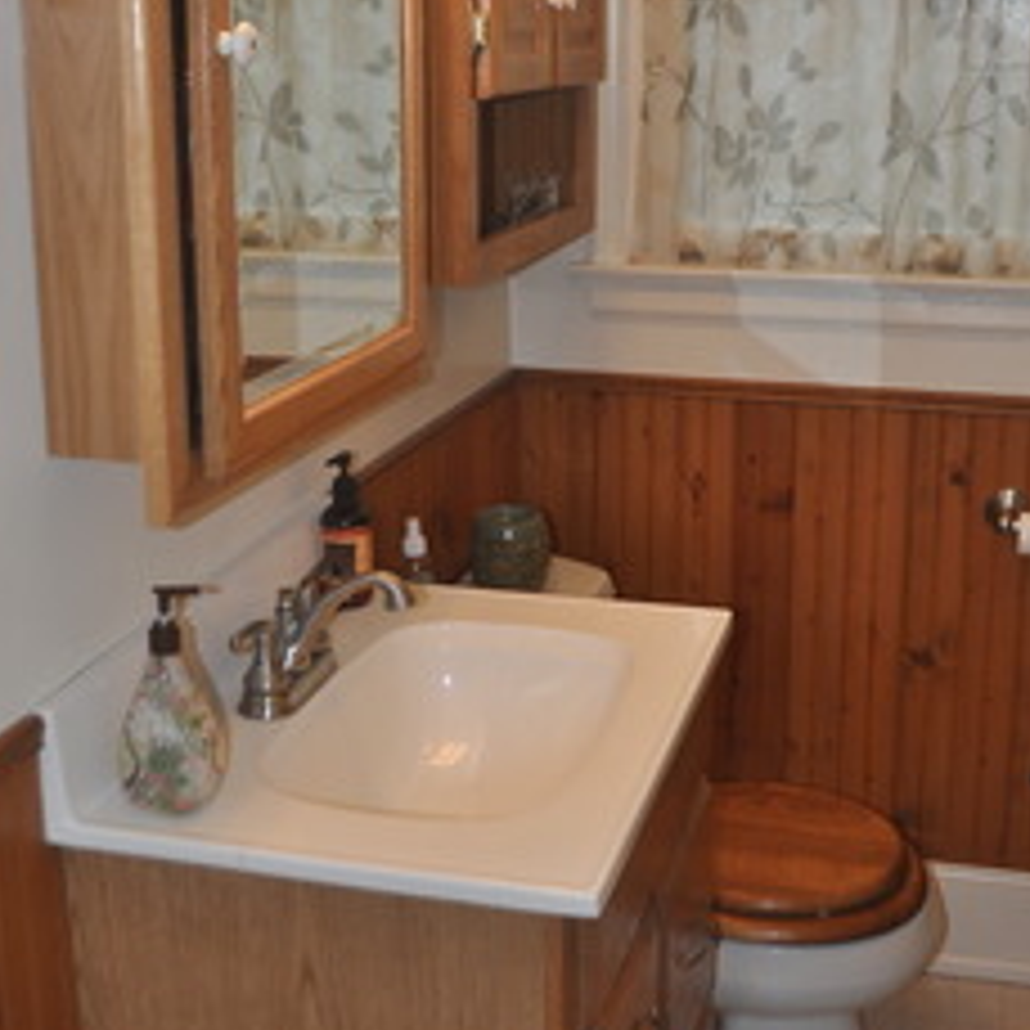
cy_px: 378
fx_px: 1616
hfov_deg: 35.3
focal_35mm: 48
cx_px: 560
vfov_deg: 35.1
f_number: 3.5
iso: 320
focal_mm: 18
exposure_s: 1/200
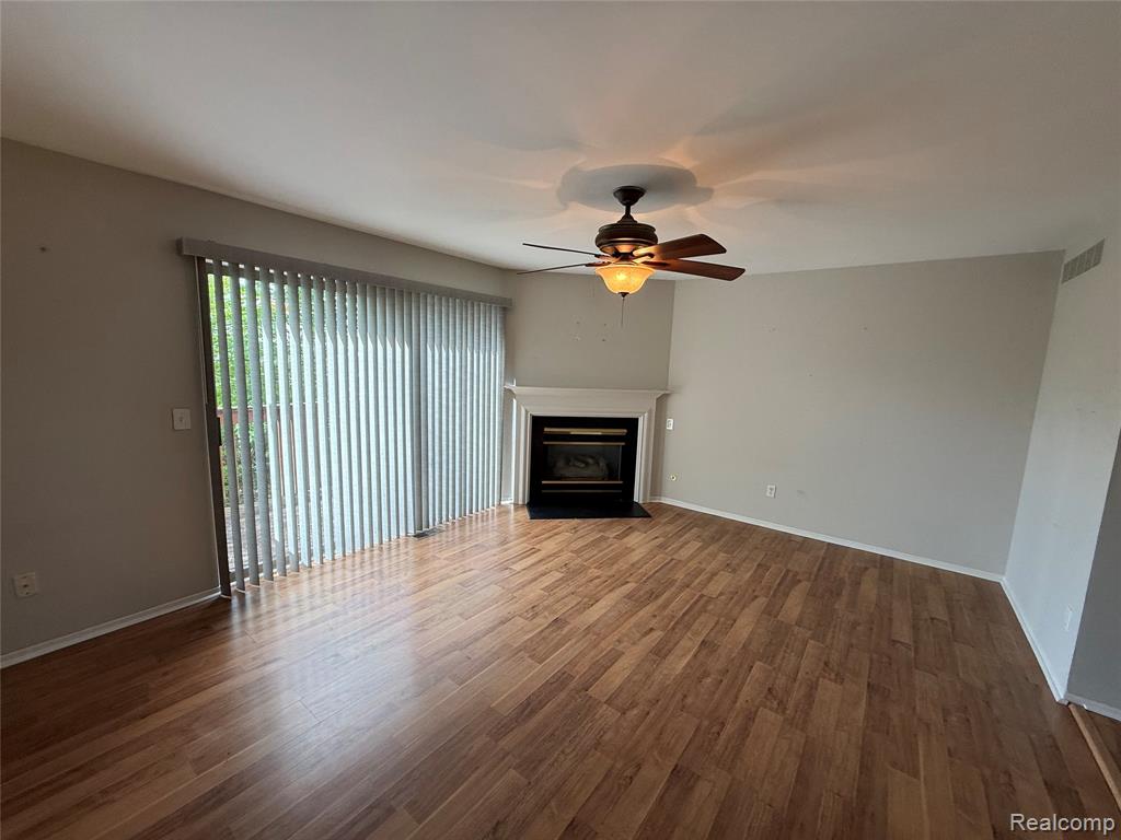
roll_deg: -1.9
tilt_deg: -6.1
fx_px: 453
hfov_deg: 102.1
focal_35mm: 14
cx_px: 560
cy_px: 420
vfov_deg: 85.7
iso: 80
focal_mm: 2.22
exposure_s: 1/120
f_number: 2.2
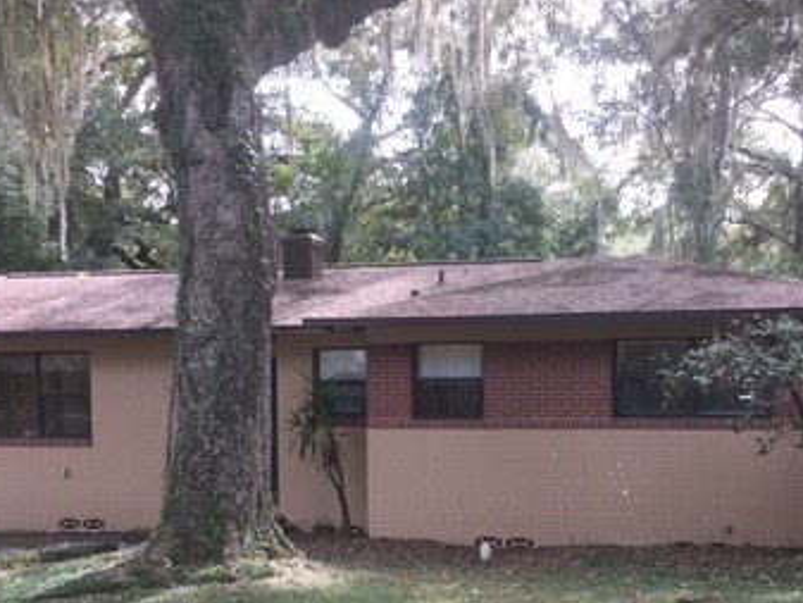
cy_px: 510
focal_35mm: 55
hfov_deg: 34.9
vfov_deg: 25.9
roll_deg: -0.1
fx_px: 1276
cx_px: 427
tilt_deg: -5.9
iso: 25
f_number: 2.2
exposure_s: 1/120
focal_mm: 4.15
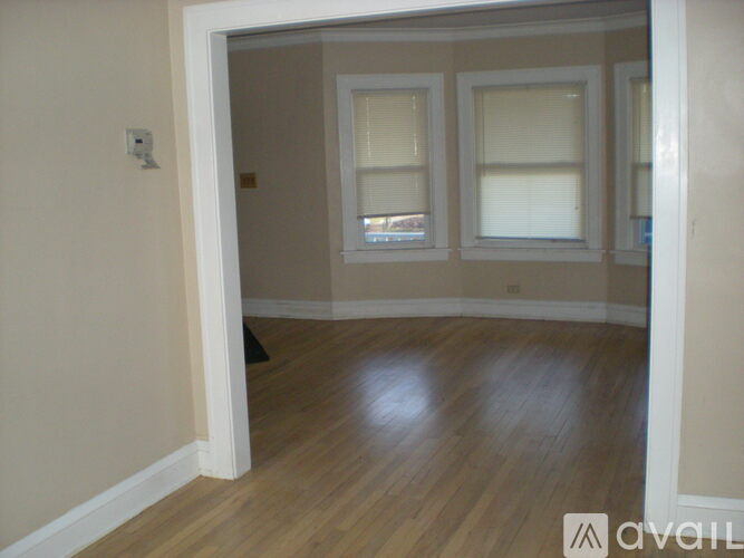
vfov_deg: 37.7
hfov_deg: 49.0
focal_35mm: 38
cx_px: 372
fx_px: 817
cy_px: 279
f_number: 3.1
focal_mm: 6.3
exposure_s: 1/60
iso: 335
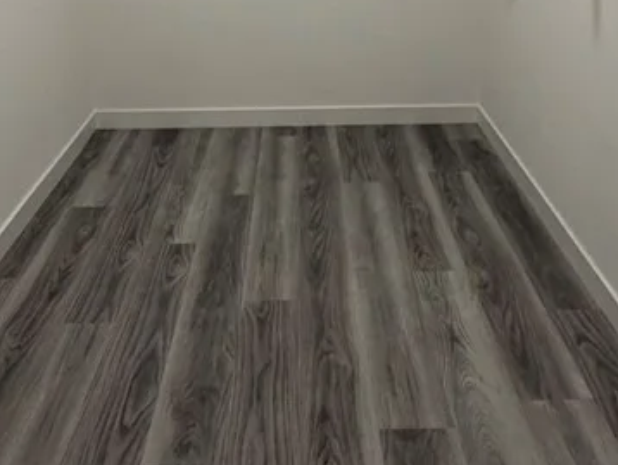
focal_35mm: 40
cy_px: -66
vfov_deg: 31.3
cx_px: 297
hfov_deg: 46.8
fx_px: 715
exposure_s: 1/120
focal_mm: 2.22
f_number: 2.2
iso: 320
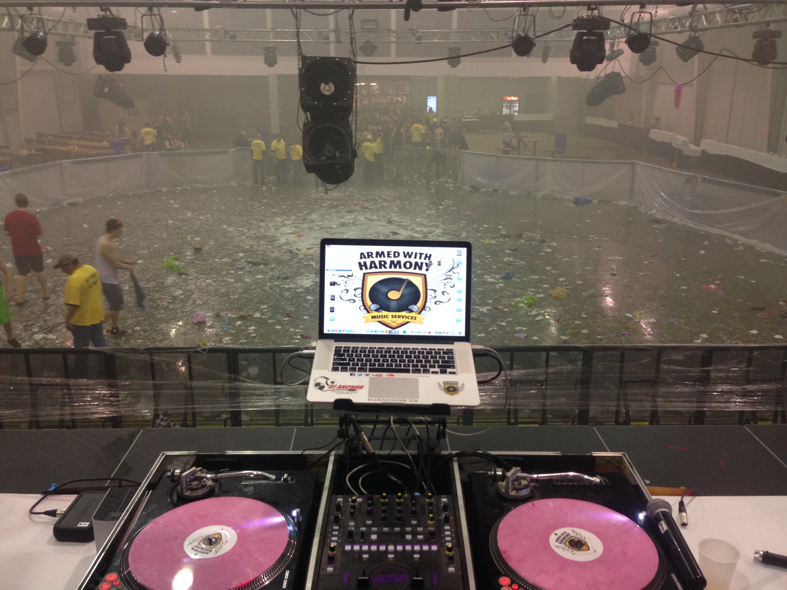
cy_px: 295
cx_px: 394
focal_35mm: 33
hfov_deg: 55.4
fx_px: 750
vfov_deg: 42.9
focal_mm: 4.12
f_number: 2.4
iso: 125
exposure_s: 1/20
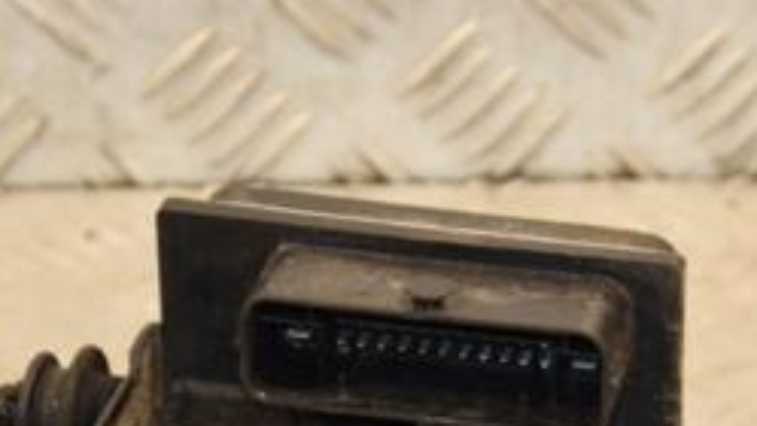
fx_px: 5319
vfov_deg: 4.6
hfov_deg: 8.1
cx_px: 520
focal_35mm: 265
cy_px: 539
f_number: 5.6
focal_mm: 70
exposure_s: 1/200
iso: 800
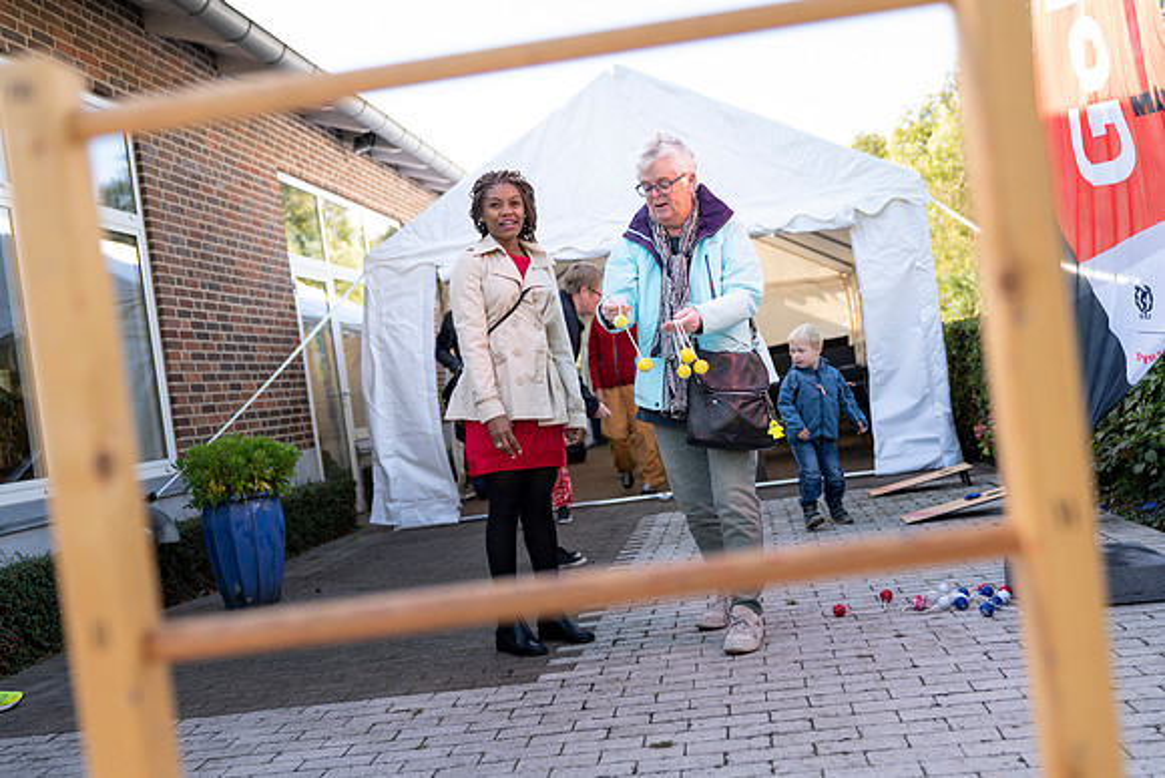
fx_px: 1262
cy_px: 389
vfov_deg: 34.2
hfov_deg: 49.5
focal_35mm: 39
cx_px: 582
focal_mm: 39
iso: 160
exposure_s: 1/250
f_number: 2.8
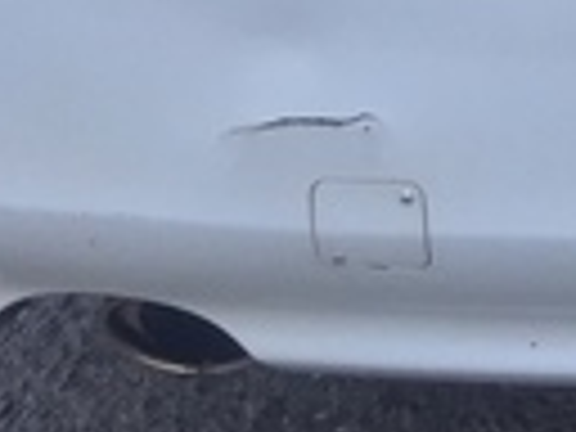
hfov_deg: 9.8
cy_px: -778
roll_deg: -3.3
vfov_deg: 7.4
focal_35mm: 181
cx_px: 1318
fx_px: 3012
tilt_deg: -24.6
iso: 32
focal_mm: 4.15
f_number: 2.2
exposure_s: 1/33
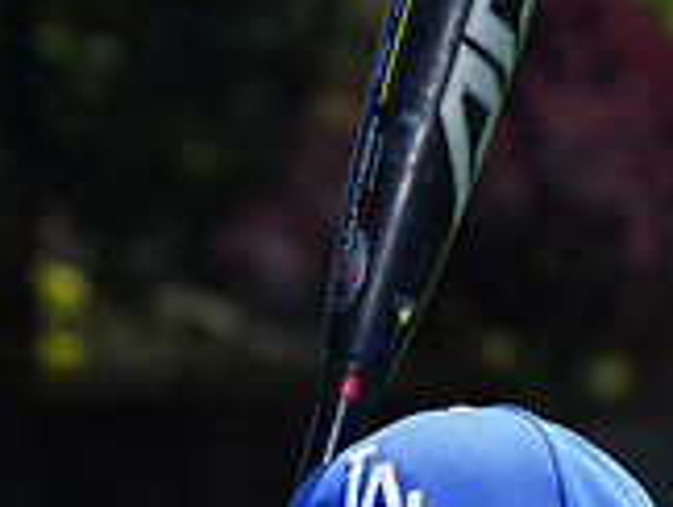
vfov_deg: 2.8
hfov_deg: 3.7
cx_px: 422
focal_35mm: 530
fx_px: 10319
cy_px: 756
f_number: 9
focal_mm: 154
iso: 160
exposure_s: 1/200
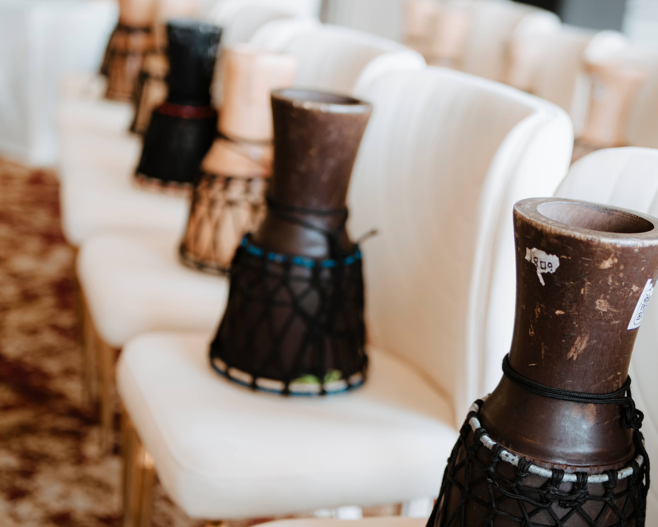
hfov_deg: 32.4
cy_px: 322
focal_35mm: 58
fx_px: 1129
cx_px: 391
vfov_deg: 26.2
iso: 100
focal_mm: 35
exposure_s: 1/60
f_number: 1.4
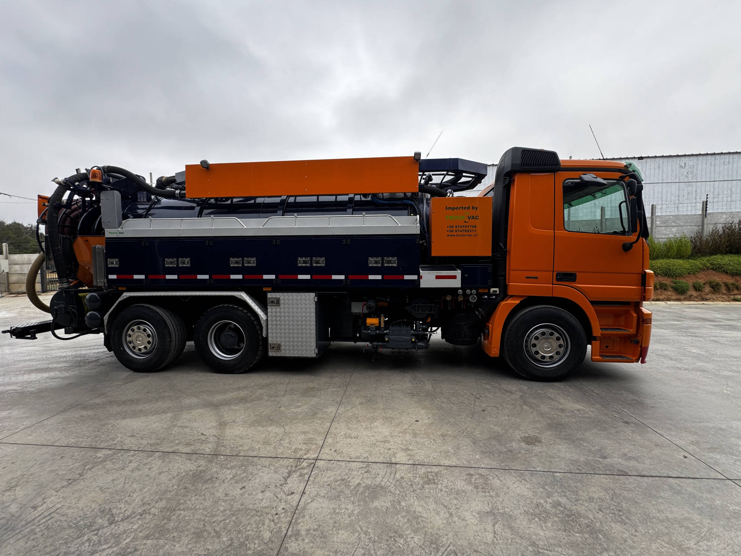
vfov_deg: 85.7
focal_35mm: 14
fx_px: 300
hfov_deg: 102.1
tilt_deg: -2.1
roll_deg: +1.5
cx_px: 370
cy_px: 278
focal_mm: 2.22
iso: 40
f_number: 2.2
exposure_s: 1/99
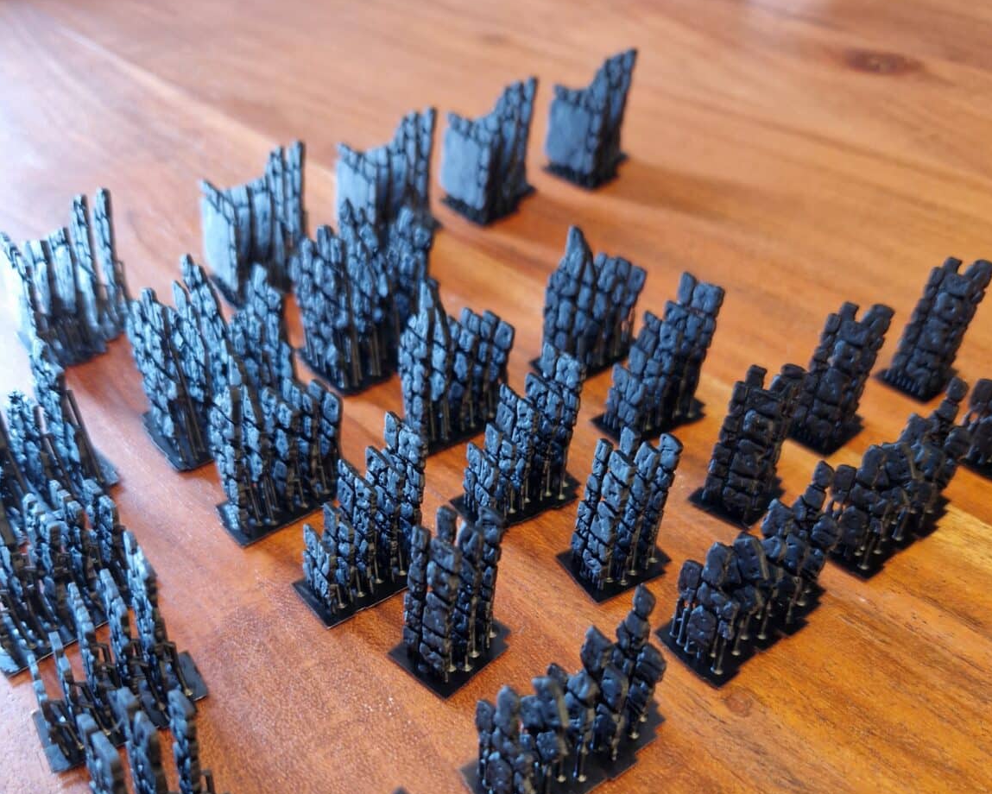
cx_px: 496
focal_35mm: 30
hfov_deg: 58.8
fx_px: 881
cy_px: 556
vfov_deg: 47.4
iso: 500
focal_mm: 5.4
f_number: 1.8
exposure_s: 1/50
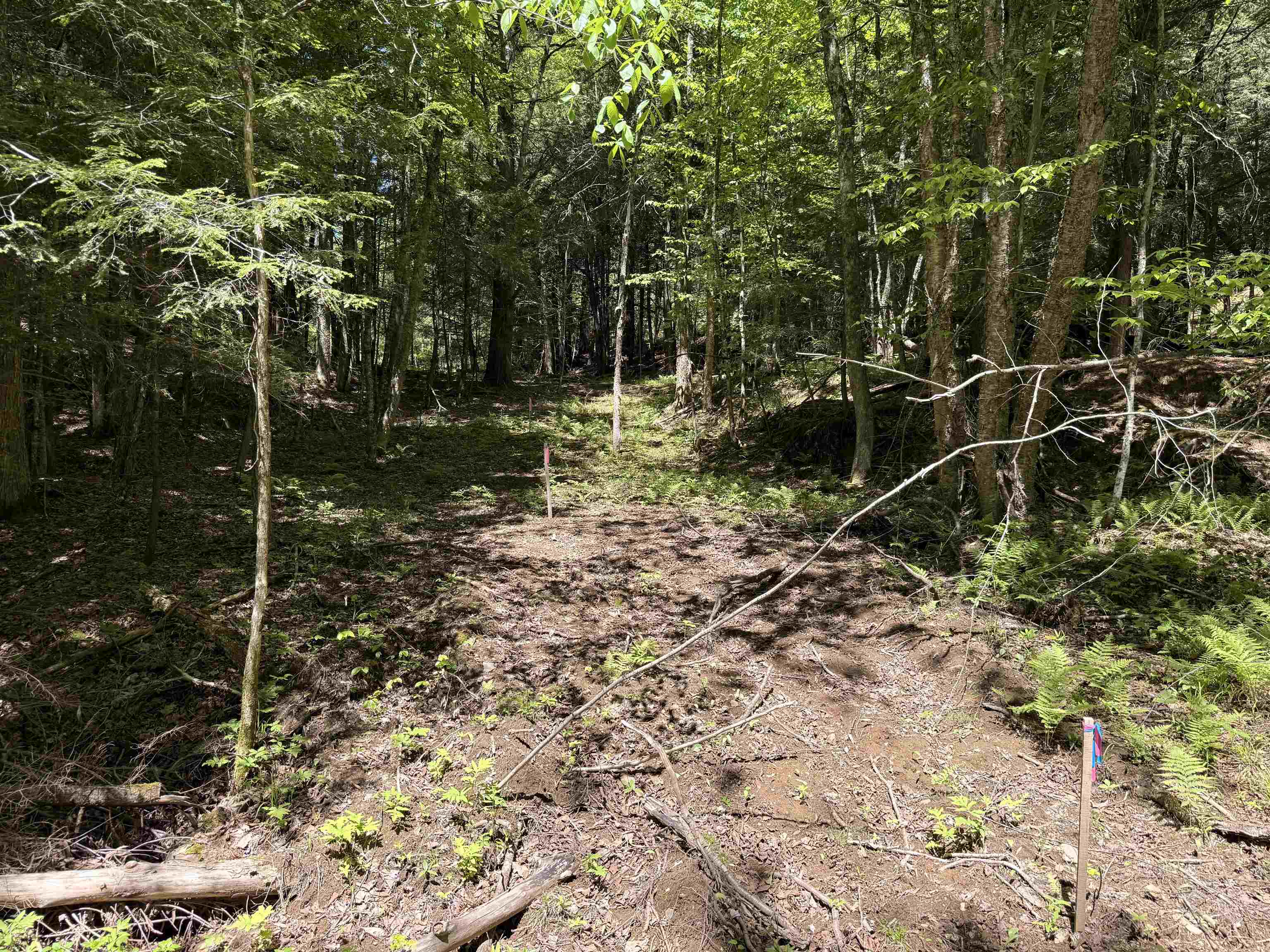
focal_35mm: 24
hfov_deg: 71.6
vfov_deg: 56.8
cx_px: 635
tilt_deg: -1.2
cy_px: 476
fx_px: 881
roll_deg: +0.1
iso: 80
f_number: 1.78
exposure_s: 1/822
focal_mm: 6.76
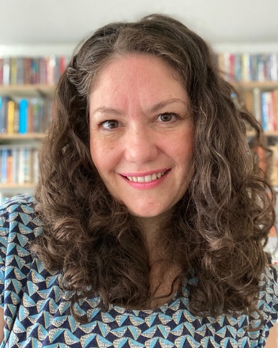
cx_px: 141
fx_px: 350
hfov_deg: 43.4
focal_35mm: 34
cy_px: 170
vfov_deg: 52.8
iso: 250
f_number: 2.2
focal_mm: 2.87
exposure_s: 1/50
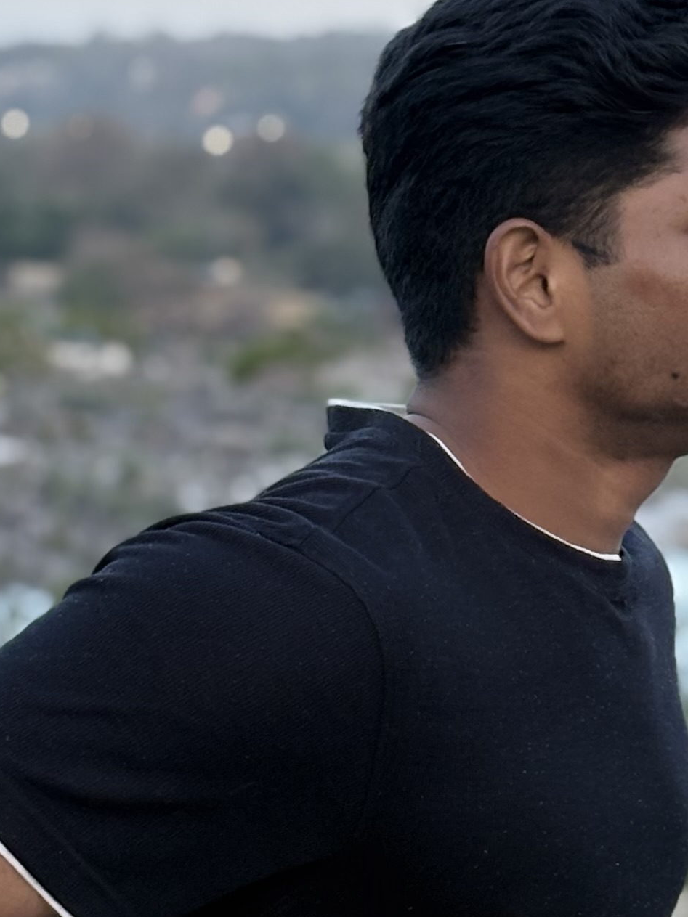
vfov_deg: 11.9
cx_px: 717
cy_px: 345
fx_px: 4400
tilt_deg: -4.1
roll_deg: -2.0
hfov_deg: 8.9
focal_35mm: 166
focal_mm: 5.96
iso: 32
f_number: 1.6
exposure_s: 1/293
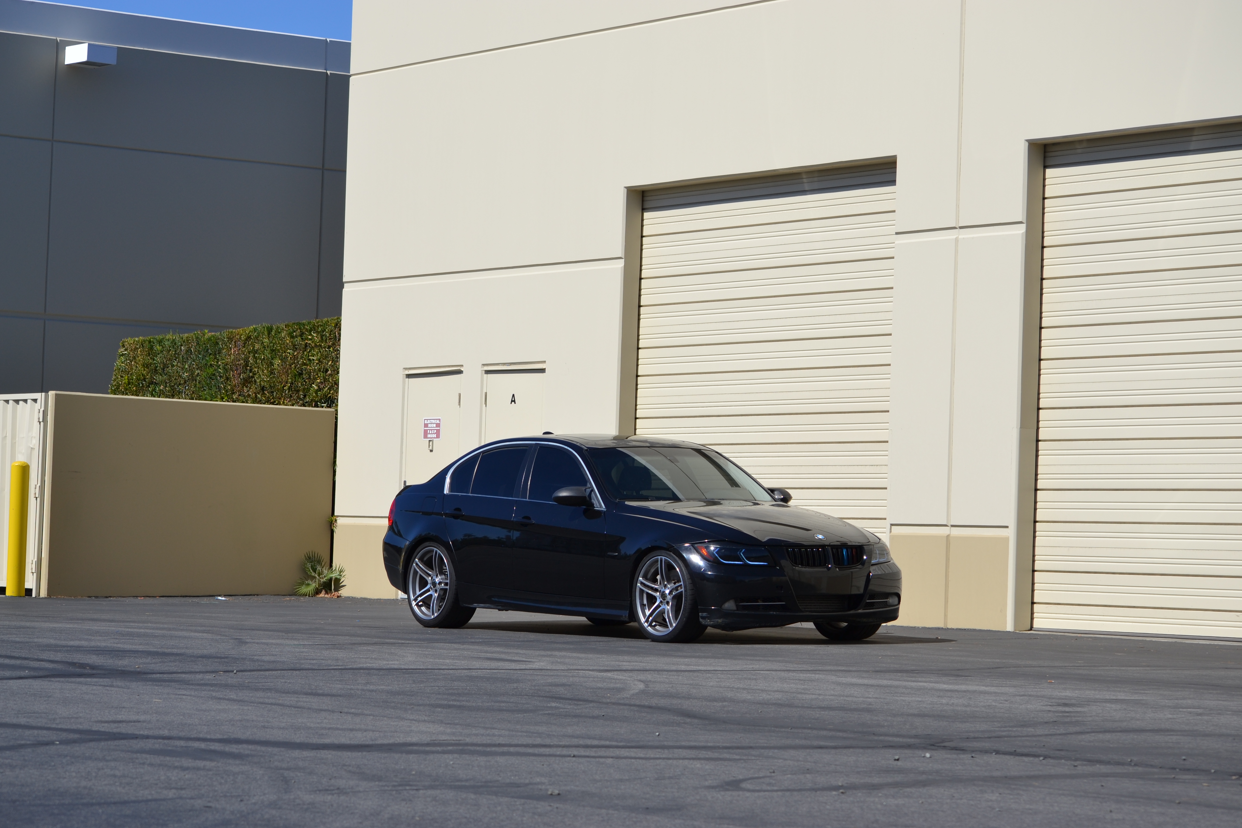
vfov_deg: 14.0
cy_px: 414
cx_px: 621
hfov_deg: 20.9
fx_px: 3363
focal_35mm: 98
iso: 100
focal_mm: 65
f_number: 6.3
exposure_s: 1/640
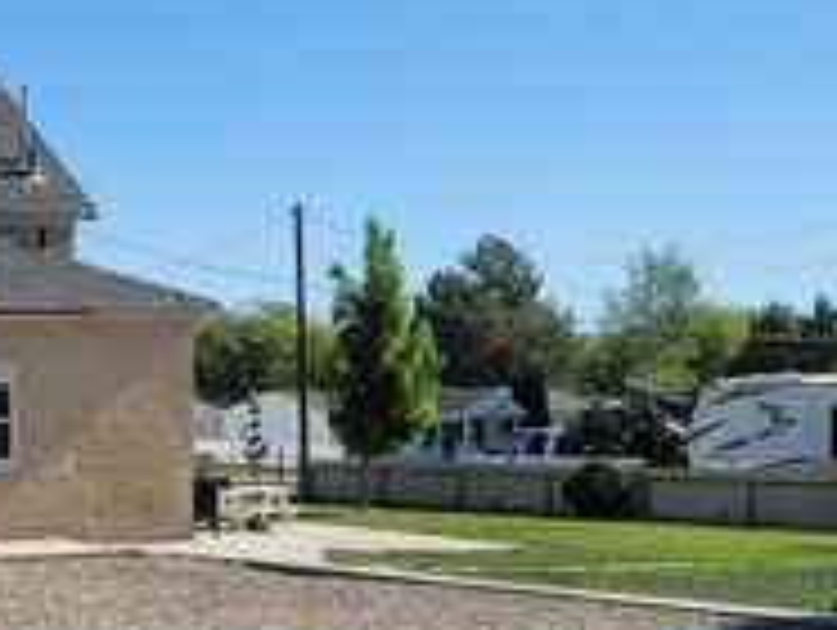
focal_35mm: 86
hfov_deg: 21.6
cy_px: 482
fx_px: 2082
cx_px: -63
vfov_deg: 17.1
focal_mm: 7
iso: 20
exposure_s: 1/1093
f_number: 1.8
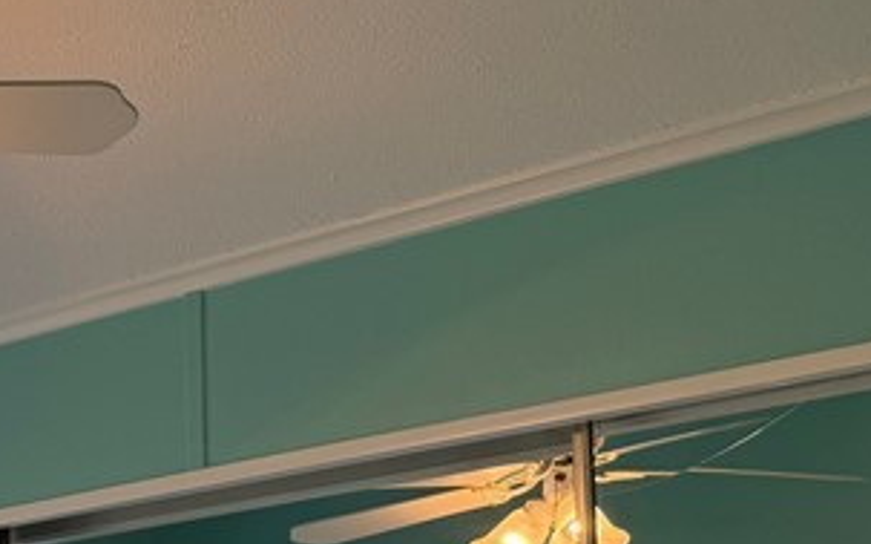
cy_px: 881
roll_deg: +1.8
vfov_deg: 14.0
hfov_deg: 21.0
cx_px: -379
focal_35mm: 86
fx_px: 2040
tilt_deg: +1.7
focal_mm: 6.76
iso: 100
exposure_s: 1/301
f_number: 1.78
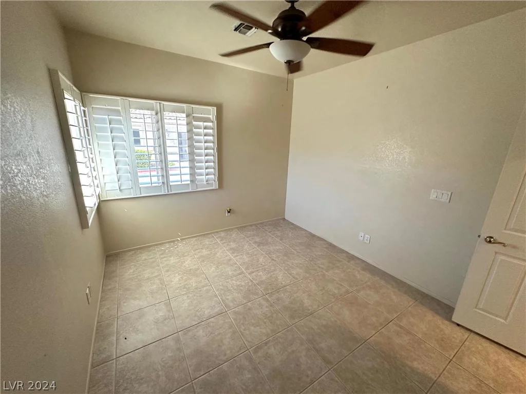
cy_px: 197
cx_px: 263
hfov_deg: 102.1
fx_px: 213
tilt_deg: -12.8
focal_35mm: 14
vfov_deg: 85.7
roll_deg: -2.6
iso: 320
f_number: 2.2
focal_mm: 2.22
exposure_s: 1/120
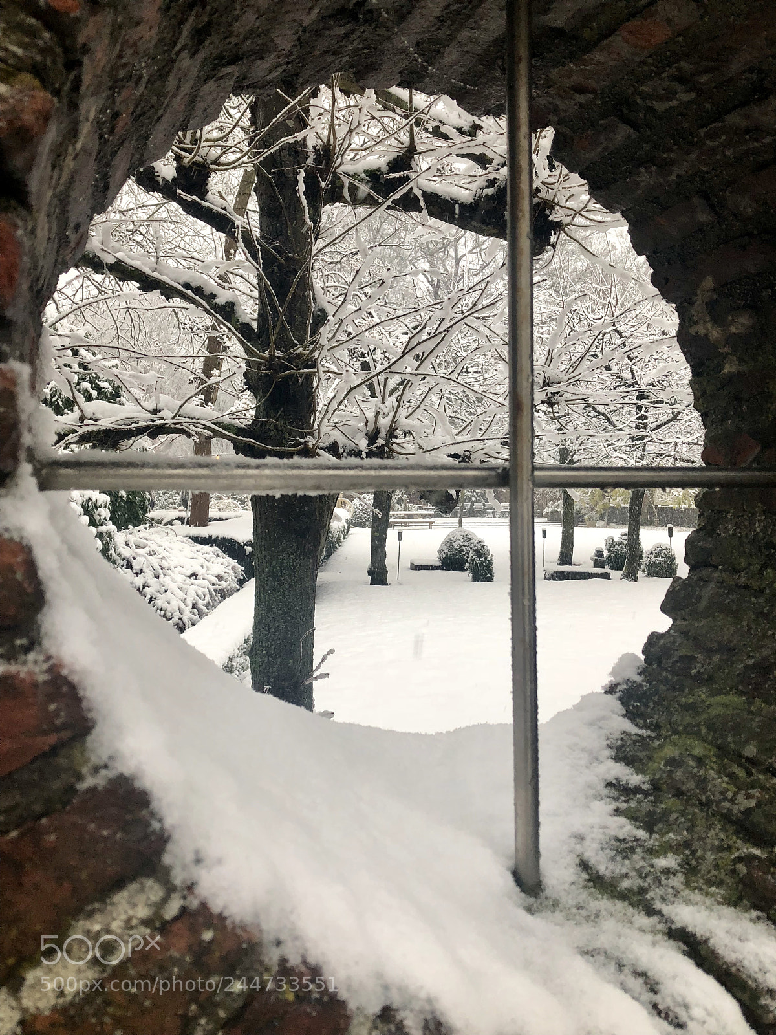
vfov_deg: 63.4
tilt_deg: -0.5
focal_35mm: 28
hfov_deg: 49.7
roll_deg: +0.5
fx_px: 837
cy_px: 518
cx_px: 388
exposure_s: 1/100
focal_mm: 3.99
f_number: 1.8
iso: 64
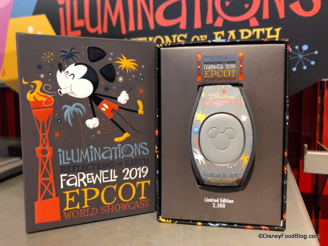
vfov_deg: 49.7
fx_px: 265
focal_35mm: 28
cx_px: 164
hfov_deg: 63.4
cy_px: 123
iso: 80
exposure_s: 1/15
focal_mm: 3.99
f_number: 1.8
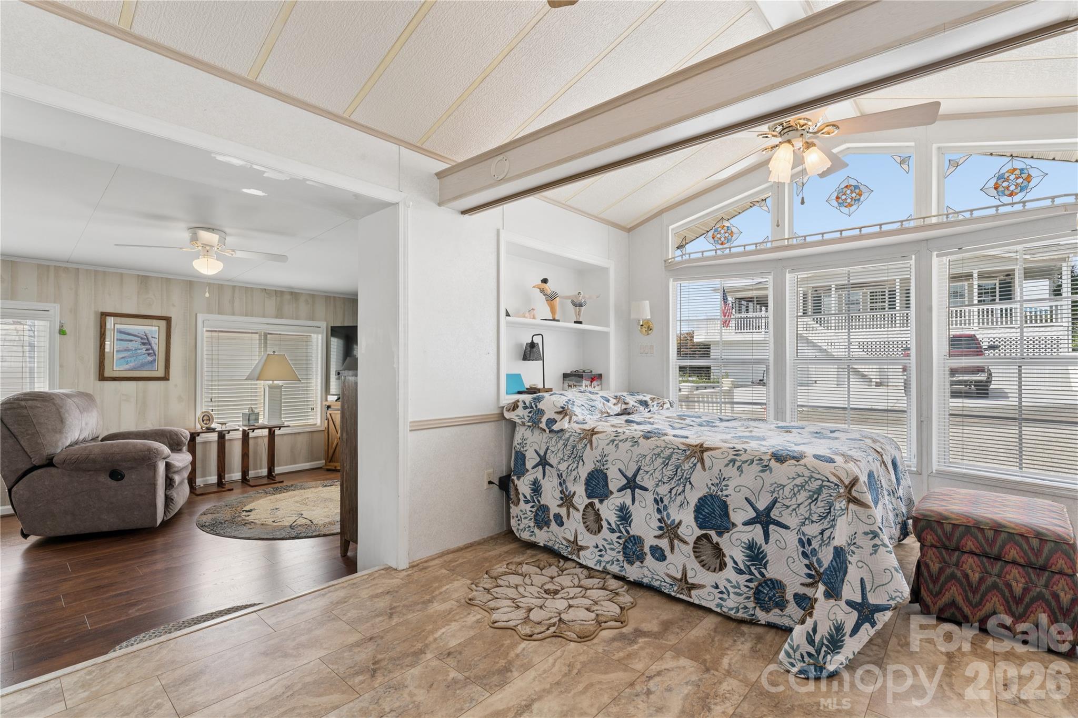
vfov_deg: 72.4
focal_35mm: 16
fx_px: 491
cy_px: 359
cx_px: 539
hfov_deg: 95.3
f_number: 13
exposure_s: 1/25
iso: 200
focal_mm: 16.4
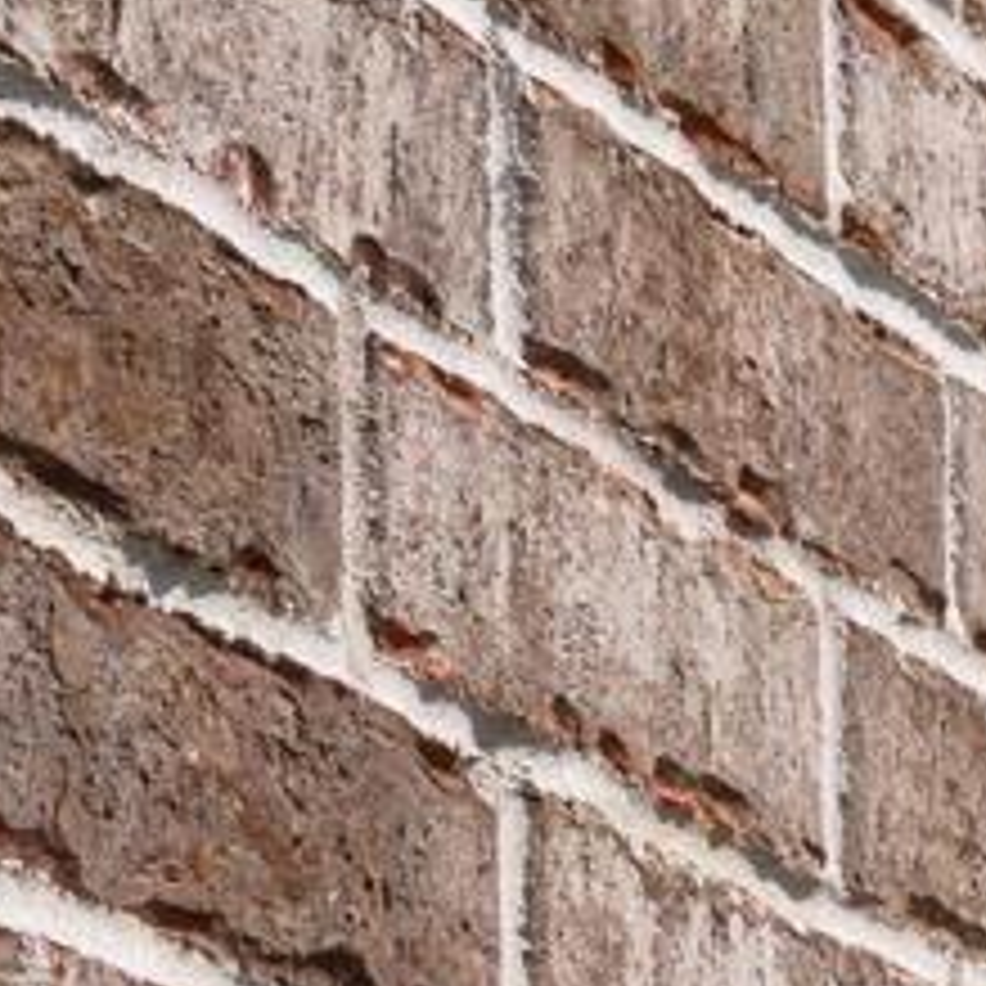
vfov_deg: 6.5
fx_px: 8152
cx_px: 4165
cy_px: 2488
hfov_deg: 5.8
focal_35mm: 253
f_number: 9
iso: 200
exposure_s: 1/20
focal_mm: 17.4
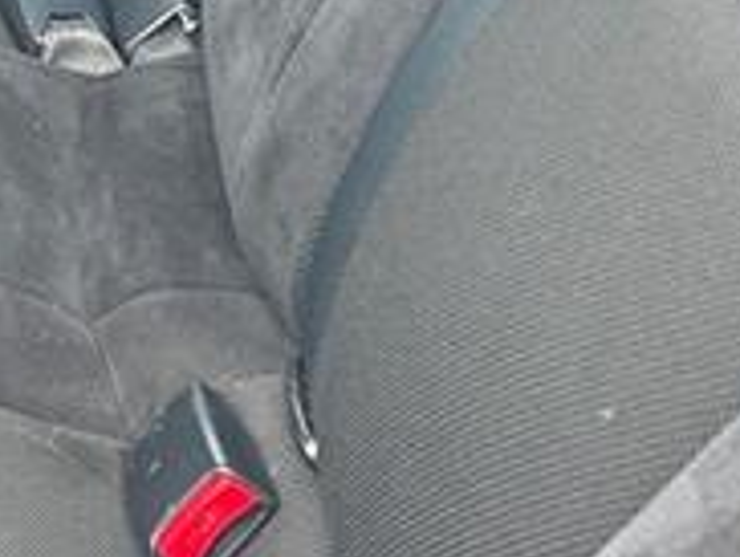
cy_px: -346
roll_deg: -0.9
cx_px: -240
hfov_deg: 13.0
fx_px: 3125
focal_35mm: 146
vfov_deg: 9.8
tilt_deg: -20.7
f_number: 1.6
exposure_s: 1/121
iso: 100
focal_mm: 5.96
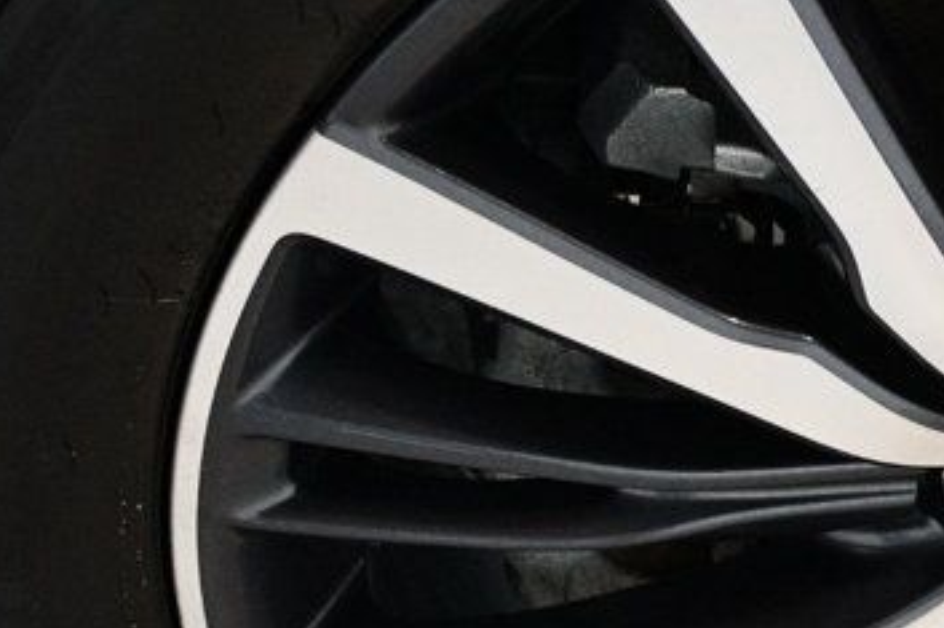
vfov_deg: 9.1
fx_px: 3958
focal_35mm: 151
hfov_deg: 13.3
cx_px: 1035
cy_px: 433
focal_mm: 35
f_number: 4.2
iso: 3200
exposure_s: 1/80
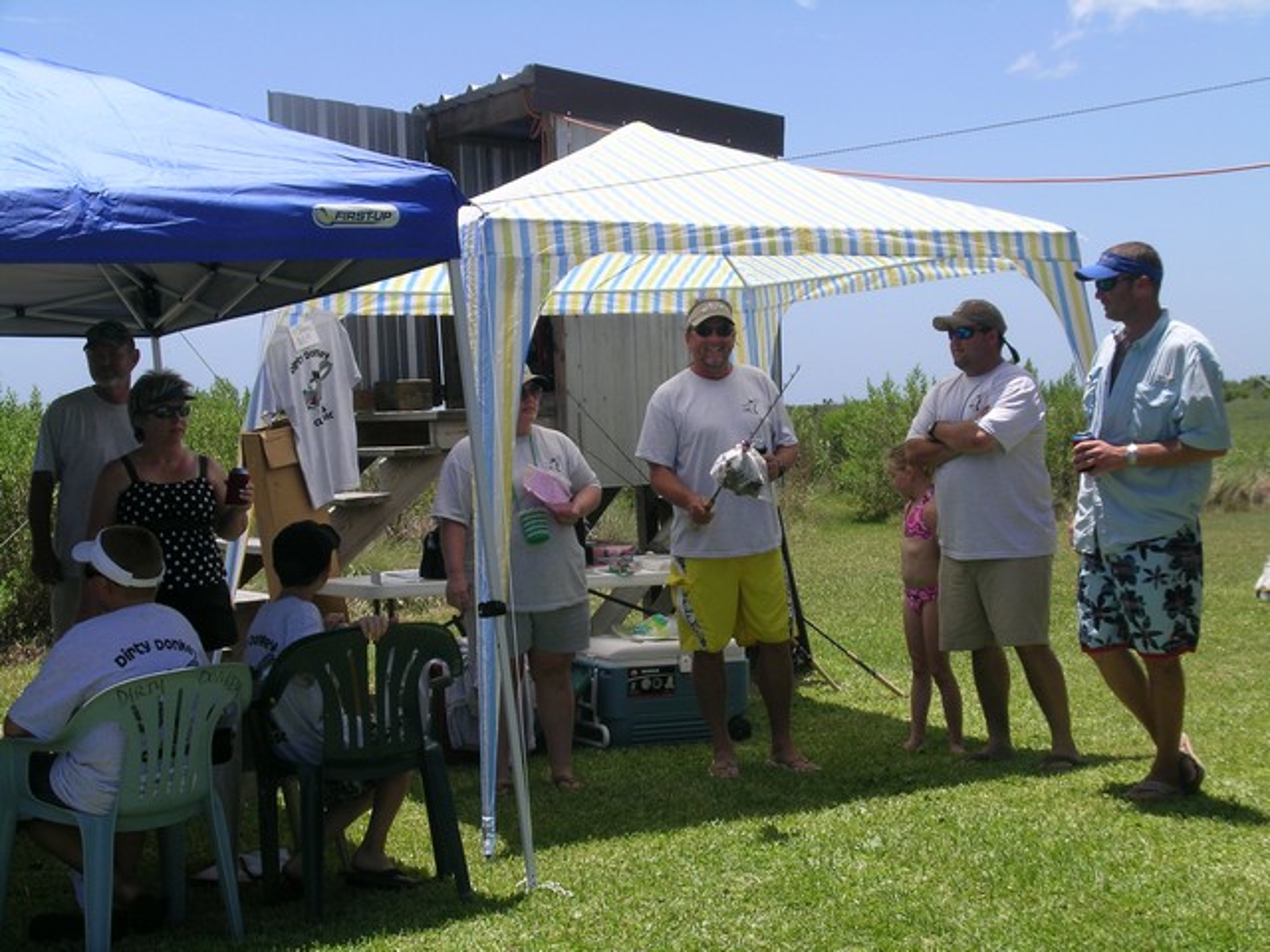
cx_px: 635
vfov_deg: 27.5
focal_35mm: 53
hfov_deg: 36.2
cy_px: 476
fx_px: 1944
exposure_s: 1/191
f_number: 7.9
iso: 50
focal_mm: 11.1
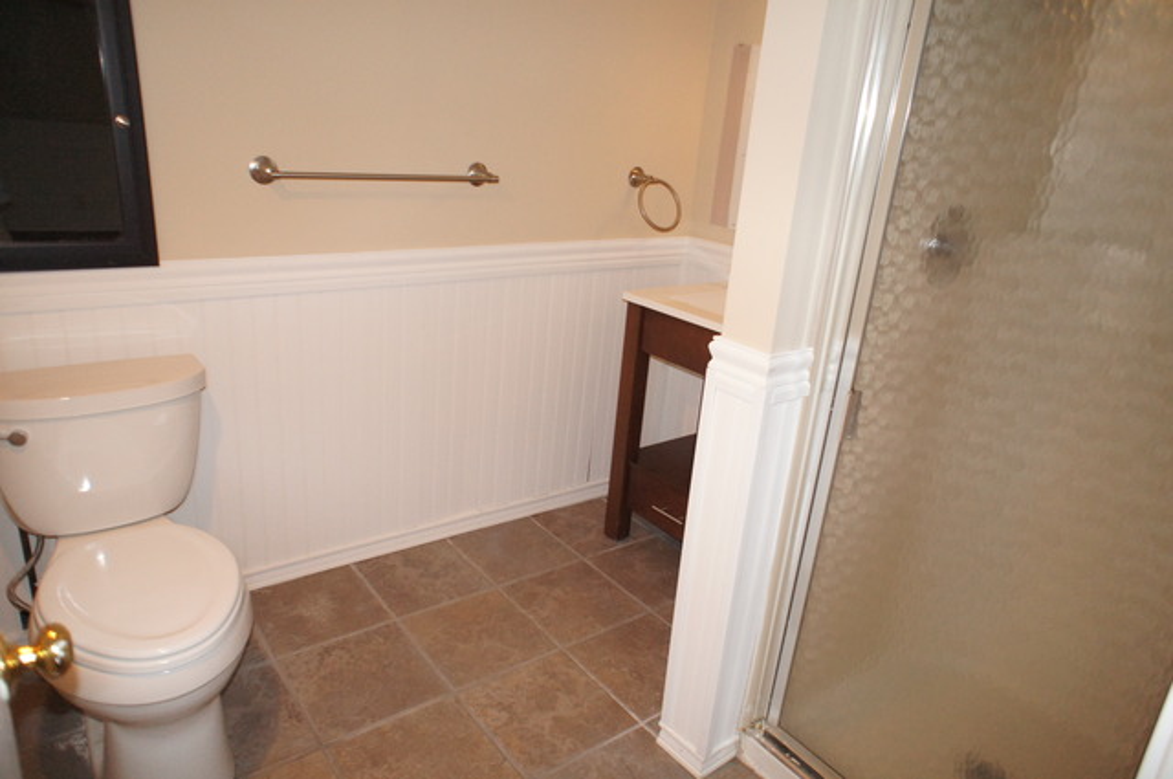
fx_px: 781
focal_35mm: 24
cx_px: 586
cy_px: 390
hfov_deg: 73.8
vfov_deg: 53.0
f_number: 2.8
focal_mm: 16
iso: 1600
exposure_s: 1/160
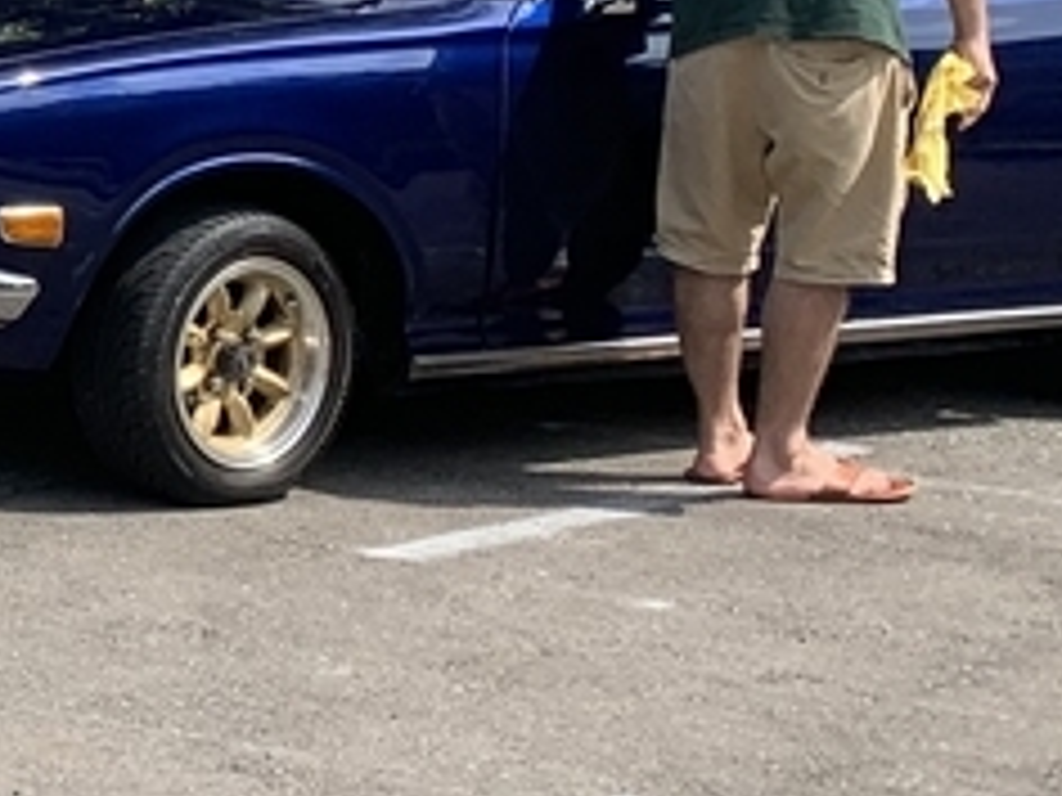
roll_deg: -2.4
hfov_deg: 12.8
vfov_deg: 11.1
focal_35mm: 132
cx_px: -1125
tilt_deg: -2.3
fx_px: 4050
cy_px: -76
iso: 25
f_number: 1.8
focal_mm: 4.25
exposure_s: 1/1880
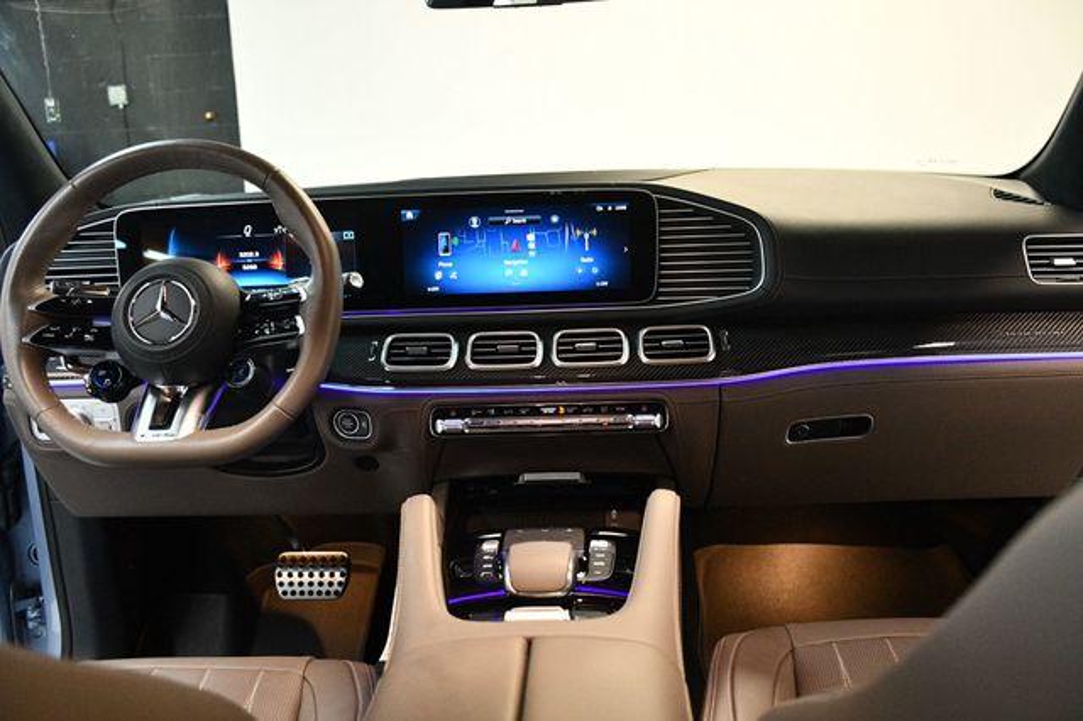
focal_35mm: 33
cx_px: 542
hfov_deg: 57.2
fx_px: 992
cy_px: 360
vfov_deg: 39.9
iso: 3200
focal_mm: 22
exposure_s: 1/60
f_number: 3.5
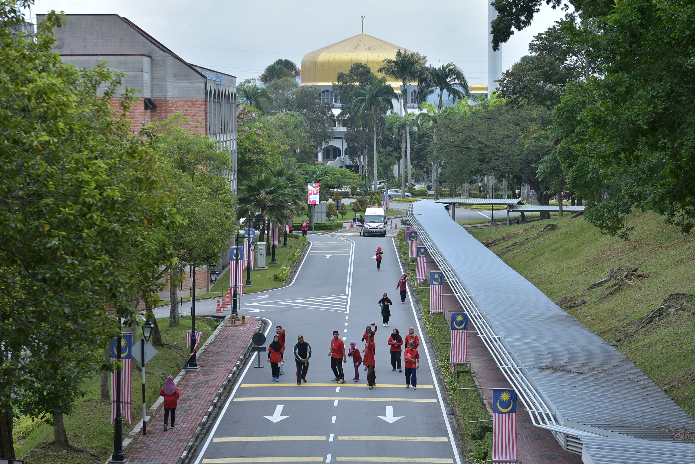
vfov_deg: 16.6
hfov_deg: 24.6
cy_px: 232
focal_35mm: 82
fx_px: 1594
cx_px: 348
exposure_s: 1/320
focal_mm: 55
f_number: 4.5
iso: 125
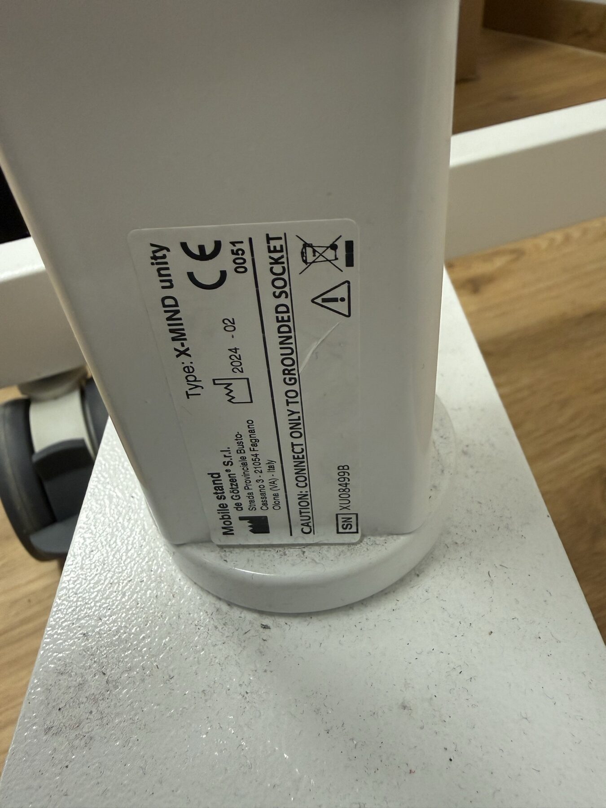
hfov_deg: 54.9
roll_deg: +6.6
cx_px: 303
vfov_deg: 69.4
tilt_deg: -38.5
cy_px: 404
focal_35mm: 25
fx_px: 584
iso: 250
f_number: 2.2
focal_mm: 2.22
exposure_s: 1/100
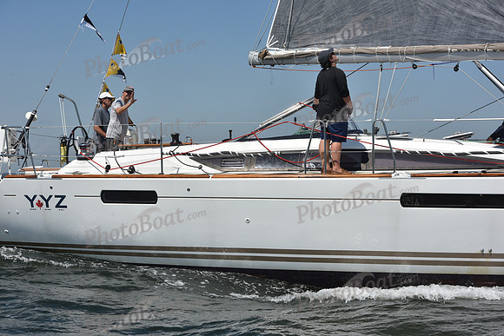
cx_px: 252
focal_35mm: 70
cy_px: 168
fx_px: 980
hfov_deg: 28.8
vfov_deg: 19.5
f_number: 9
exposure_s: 1/1250
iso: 250
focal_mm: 70
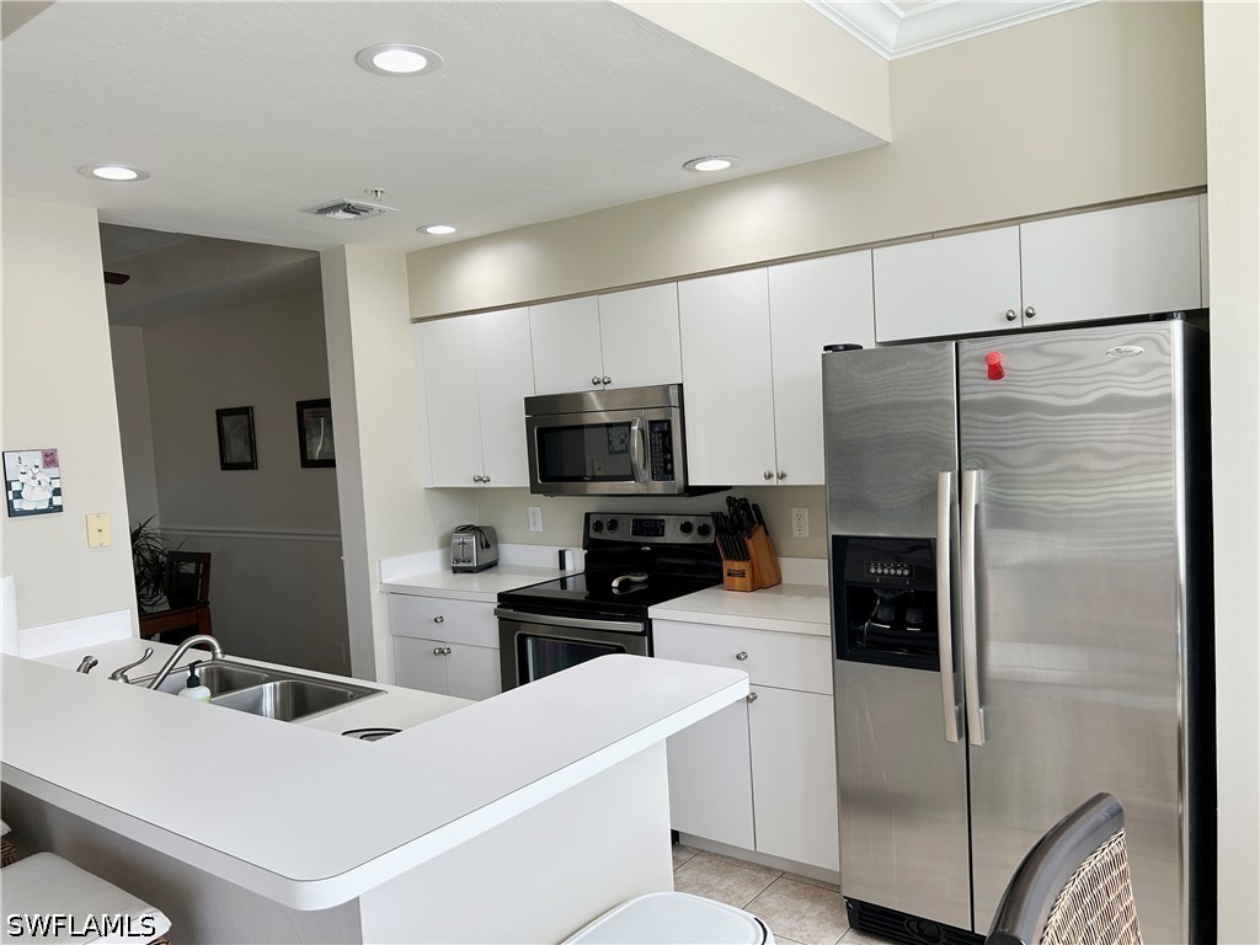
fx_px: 946
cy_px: 472
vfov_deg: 53.1
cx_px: 630
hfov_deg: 67.3
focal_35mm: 26
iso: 40
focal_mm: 5.7
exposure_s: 1/152
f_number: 1.5
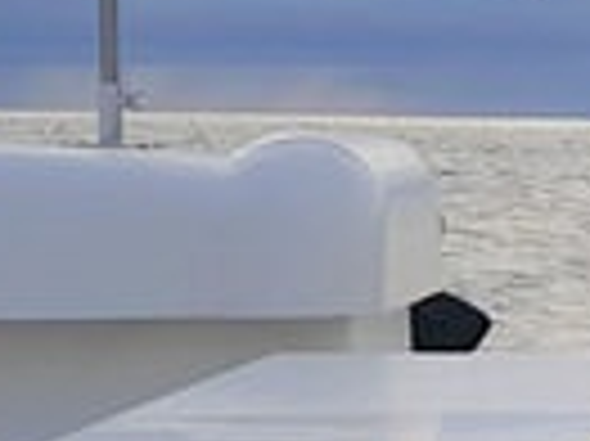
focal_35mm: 159
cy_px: 486
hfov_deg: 10.3
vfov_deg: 9.2
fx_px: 2708
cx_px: 1522
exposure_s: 1/4368
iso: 50
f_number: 1.7
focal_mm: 4.2
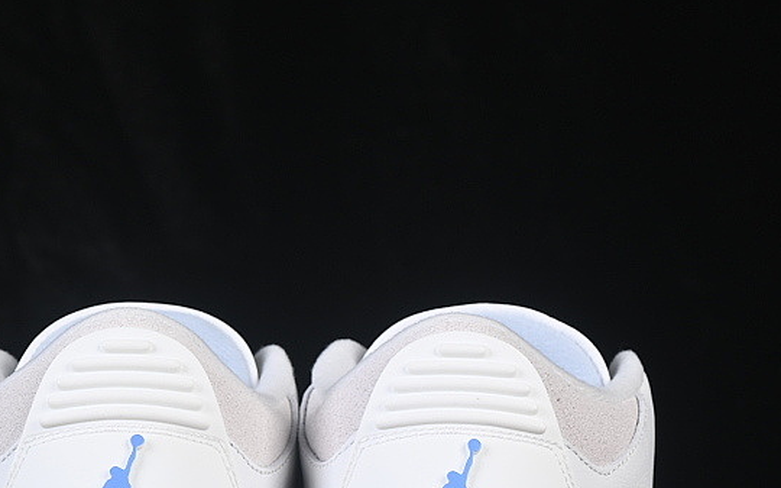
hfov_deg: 13.7
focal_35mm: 153
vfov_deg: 8.5
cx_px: 323
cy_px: 479
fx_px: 3255
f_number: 8
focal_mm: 50
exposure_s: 1/80
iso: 160
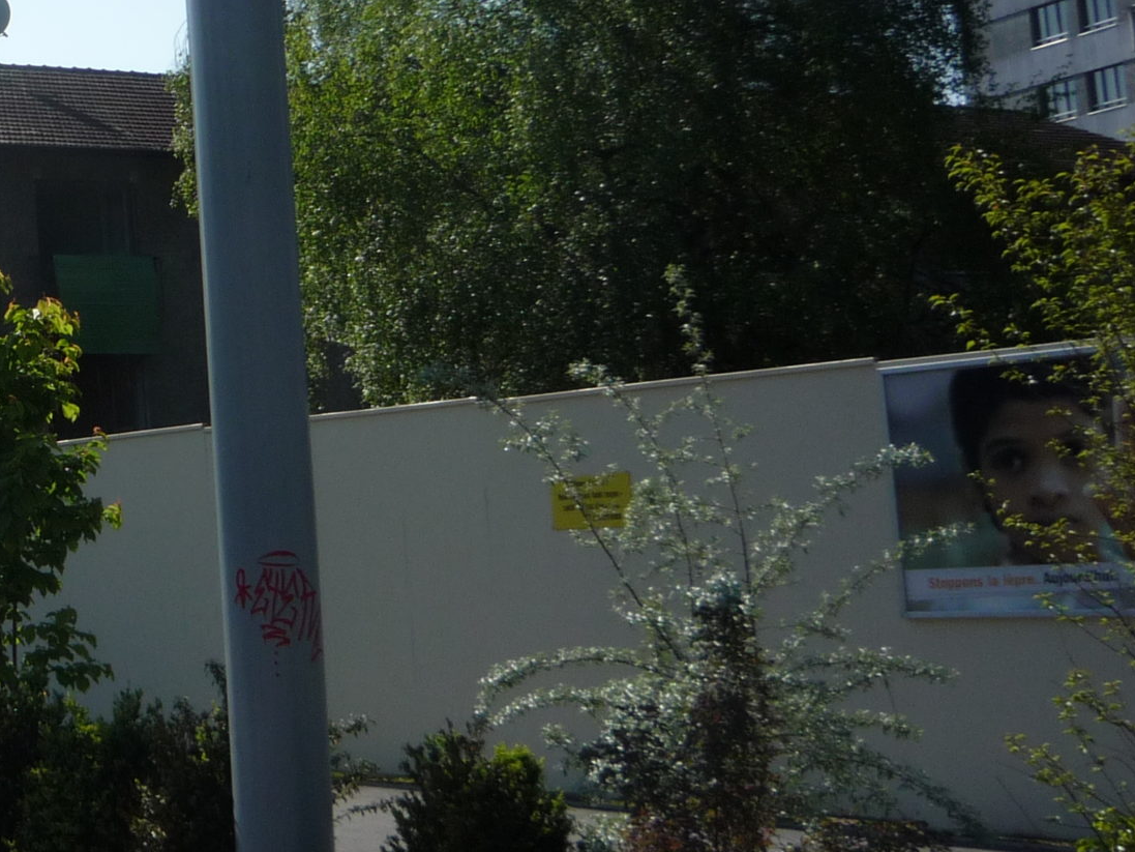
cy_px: 239
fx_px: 2295
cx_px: -152
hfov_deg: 25.5
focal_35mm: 70
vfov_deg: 20.9
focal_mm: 5.2
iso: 100
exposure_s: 1/500
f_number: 5.6
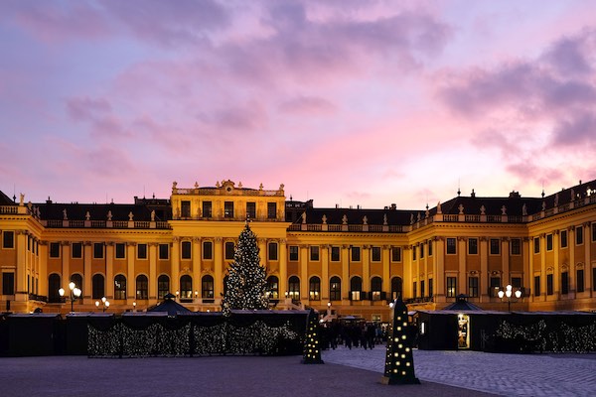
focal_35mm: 38
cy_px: 198
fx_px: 629
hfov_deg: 50.7
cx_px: 298
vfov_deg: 35.1
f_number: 3.2
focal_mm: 25.4
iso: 100
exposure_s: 1/15
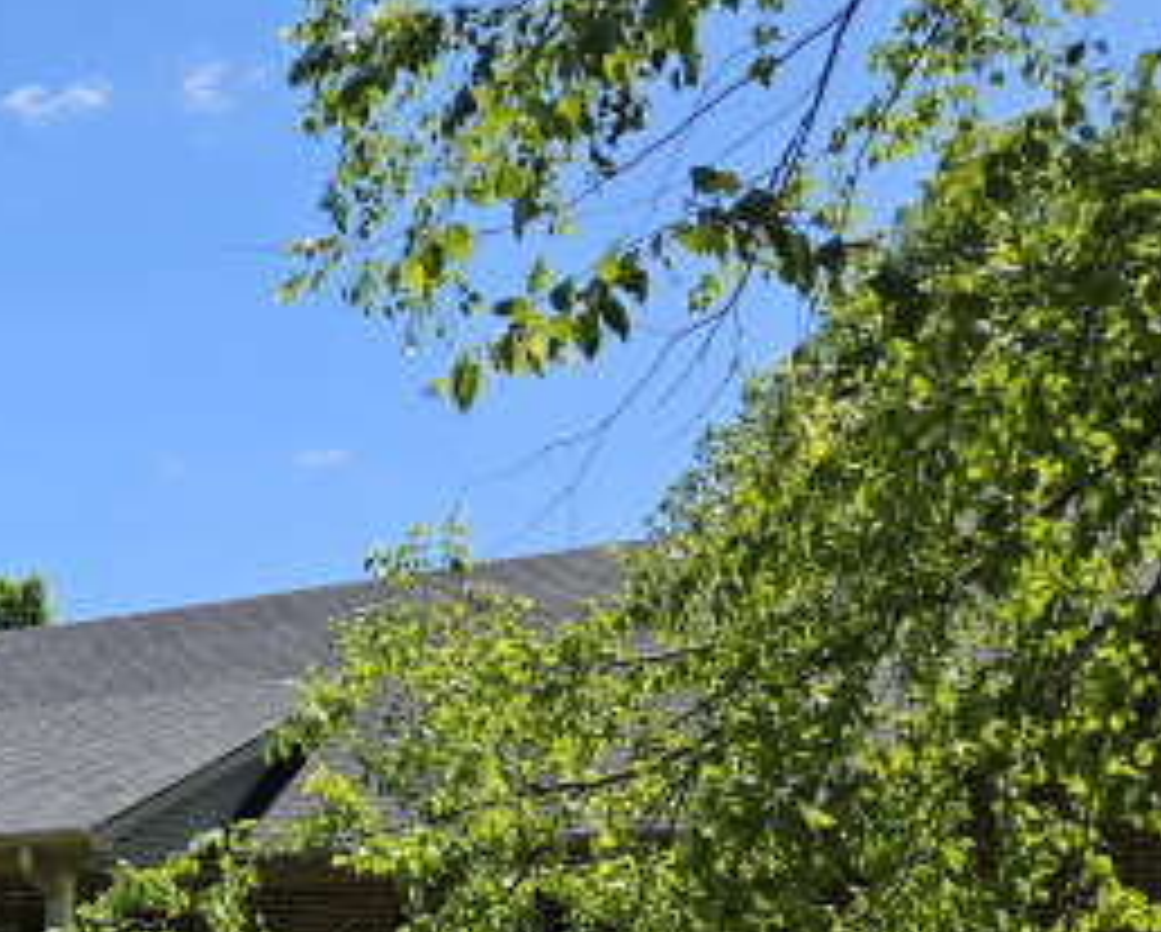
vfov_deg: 24.2
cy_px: 1072
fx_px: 1995
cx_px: -259
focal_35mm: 58
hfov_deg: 28.0
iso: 25
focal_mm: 5.4
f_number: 1.8
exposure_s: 1/1751
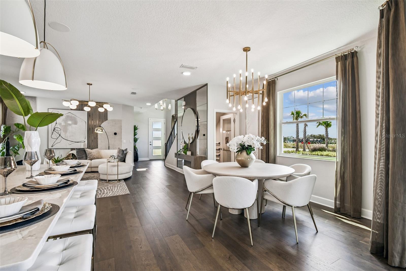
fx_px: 169
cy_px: 136
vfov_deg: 77.3
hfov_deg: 100.4
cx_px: 203
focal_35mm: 15
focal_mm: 10
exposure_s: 1/60
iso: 100
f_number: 7.1
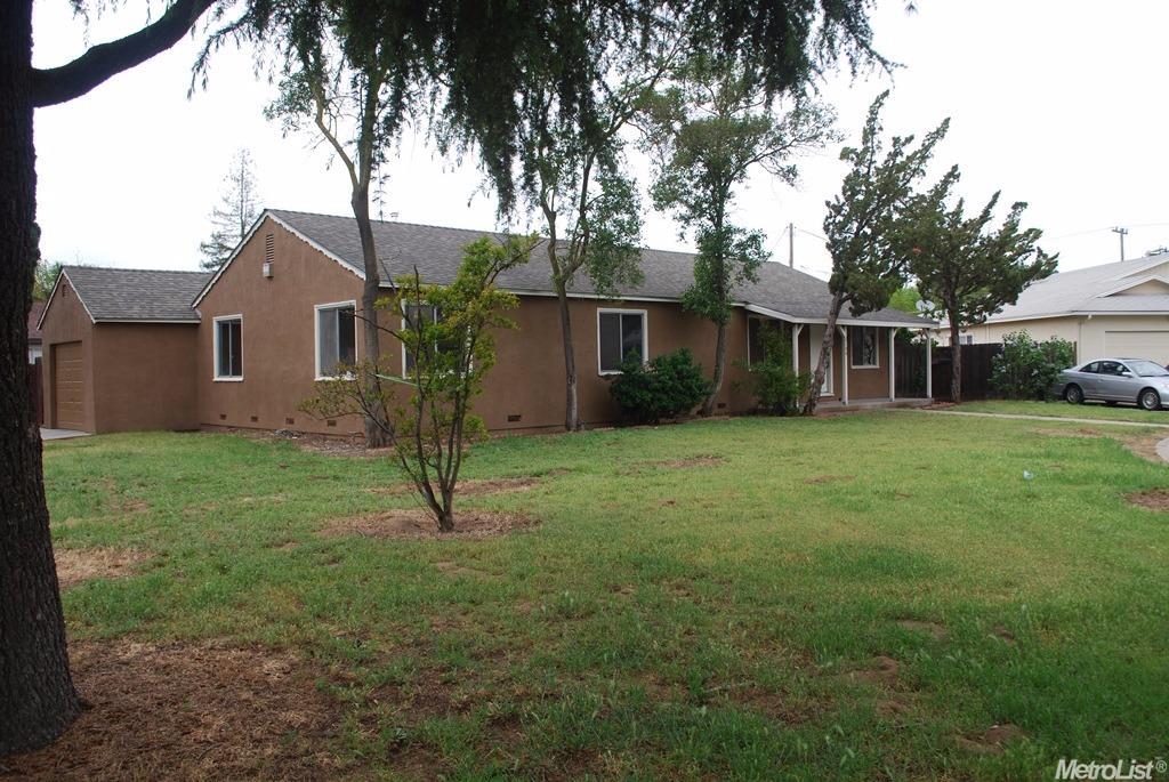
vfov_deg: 43.7
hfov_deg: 61.9
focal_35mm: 30
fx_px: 975
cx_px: 584
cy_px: 391
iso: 100
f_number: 6.3
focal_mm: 20
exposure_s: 1/160
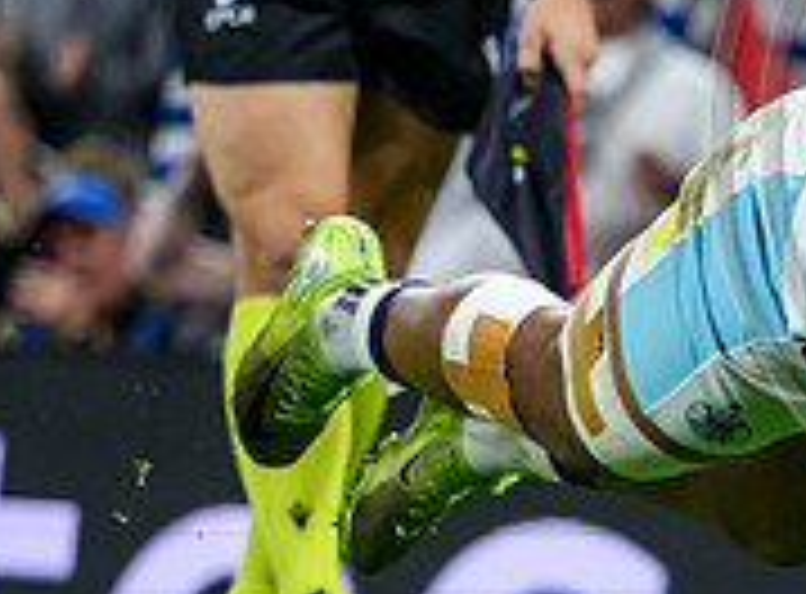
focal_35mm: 816
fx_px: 18886
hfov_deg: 2.4
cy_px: 509
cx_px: 1389
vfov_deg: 1.8
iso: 4000
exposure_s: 1/2000
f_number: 3.5
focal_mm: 170
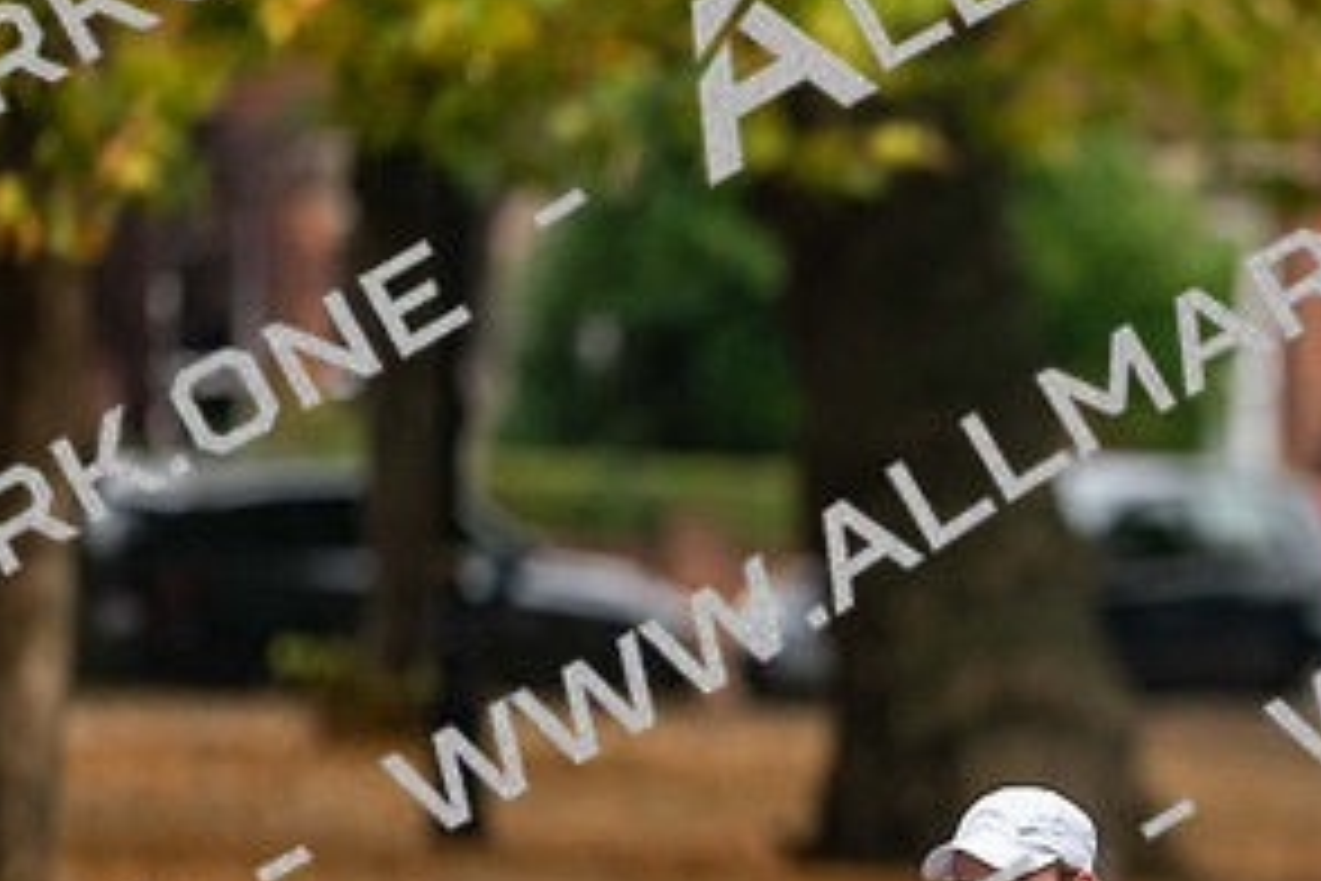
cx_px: 939
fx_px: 28986
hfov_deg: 2.6
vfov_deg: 1.7
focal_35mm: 790
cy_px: 843
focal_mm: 400
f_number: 4.5
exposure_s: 1/2500
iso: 2000
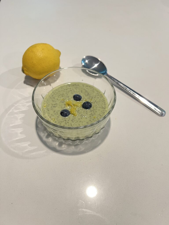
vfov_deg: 67.3
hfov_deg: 53.1
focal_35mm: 26
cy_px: 112
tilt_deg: -52.8
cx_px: 84
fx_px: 169
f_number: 1.5
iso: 250
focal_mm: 5.7
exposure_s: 1/60
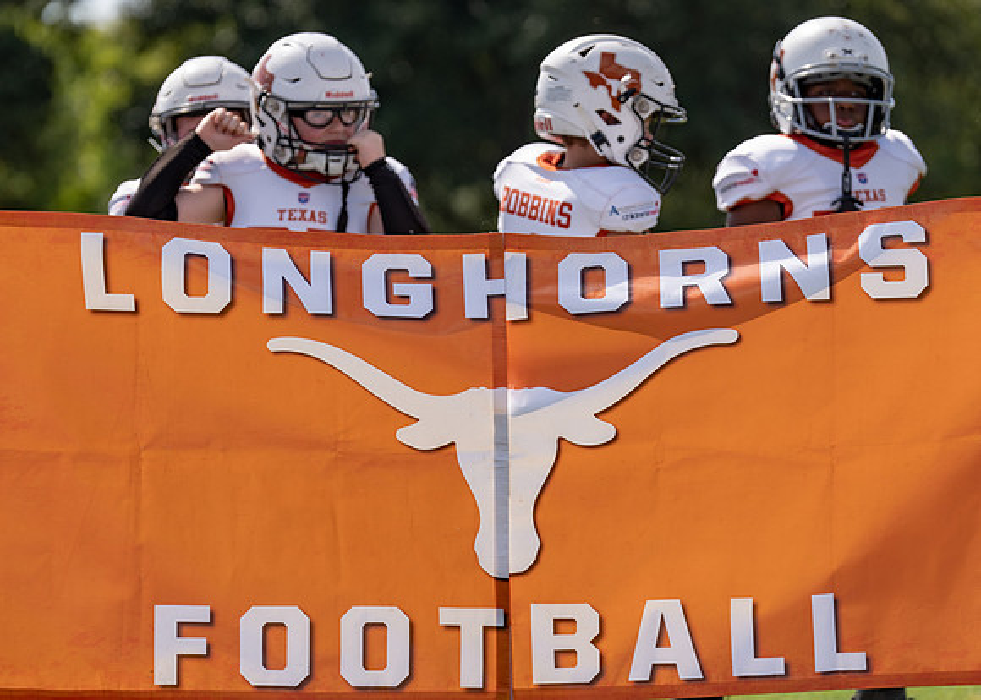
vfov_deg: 6.7
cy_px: 359
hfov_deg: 9.3
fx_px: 6007
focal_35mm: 216
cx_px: 478
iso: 100
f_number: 2.8
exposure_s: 1/1600
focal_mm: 154
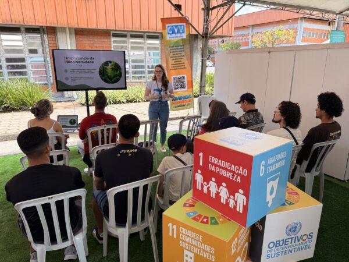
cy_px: 131
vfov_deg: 56.8
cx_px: 174
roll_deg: -0.1
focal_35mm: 24
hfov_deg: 71.6
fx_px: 242
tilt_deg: -16.5
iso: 80
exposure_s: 1/410
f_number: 1.78
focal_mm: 6.76
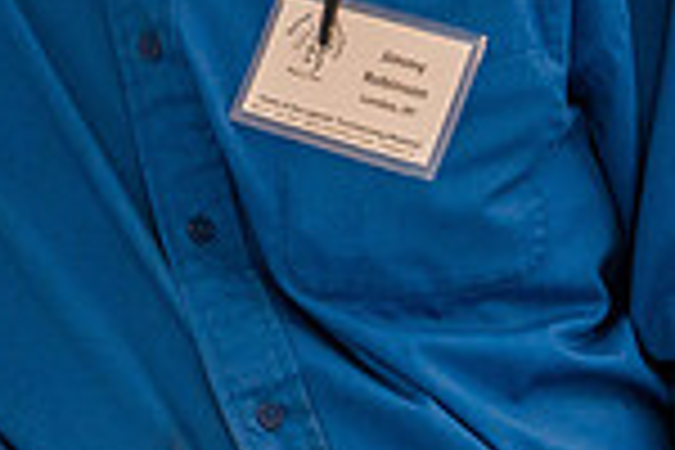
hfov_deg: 12.6
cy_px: -203
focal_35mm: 161
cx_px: -39
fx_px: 3019
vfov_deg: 8.4
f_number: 4
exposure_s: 1/160
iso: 400
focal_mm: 28
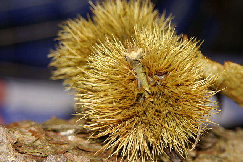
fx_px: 1334
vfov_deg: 7.0
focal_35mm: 198
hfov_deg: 10.4
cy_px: 82
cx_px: 148
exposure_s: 1/60
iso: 200
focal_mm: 105
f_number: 5.6
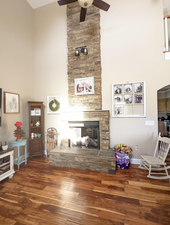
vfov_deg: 94.4
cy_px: 112
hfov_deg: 78.2
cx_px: 85
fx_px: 105
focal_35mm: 16
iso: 421
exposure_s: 1/90.1
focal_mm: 2.35
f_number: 2.2
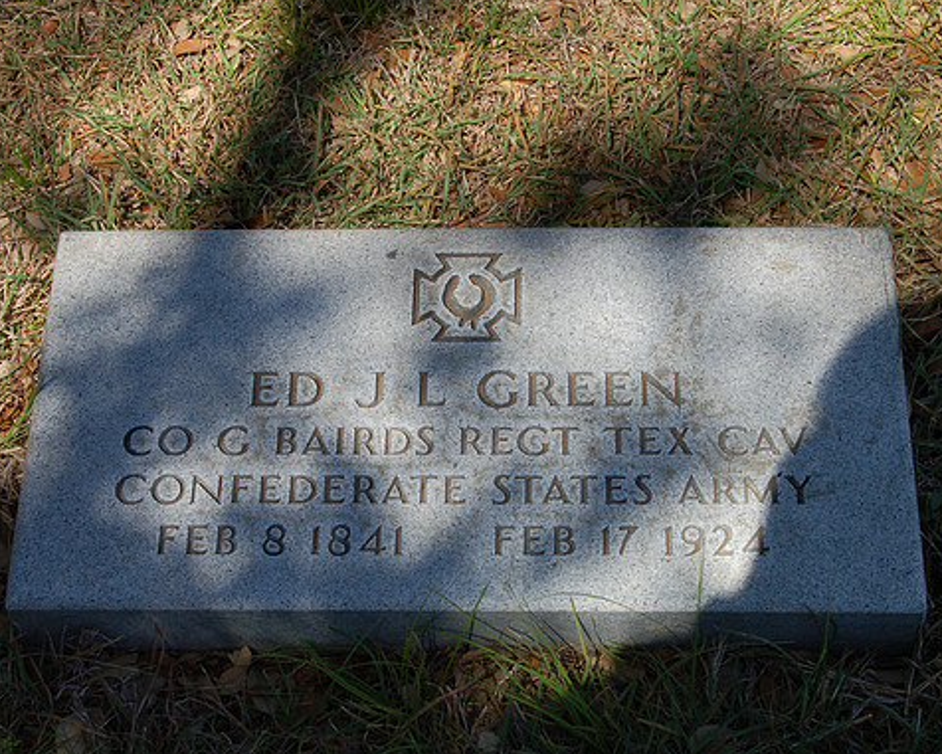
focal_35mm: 72
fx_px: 2008
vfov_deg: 21.3
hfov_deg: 26.4
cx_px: 477
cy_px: 376
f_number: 14
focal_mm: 42
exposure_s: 1/250
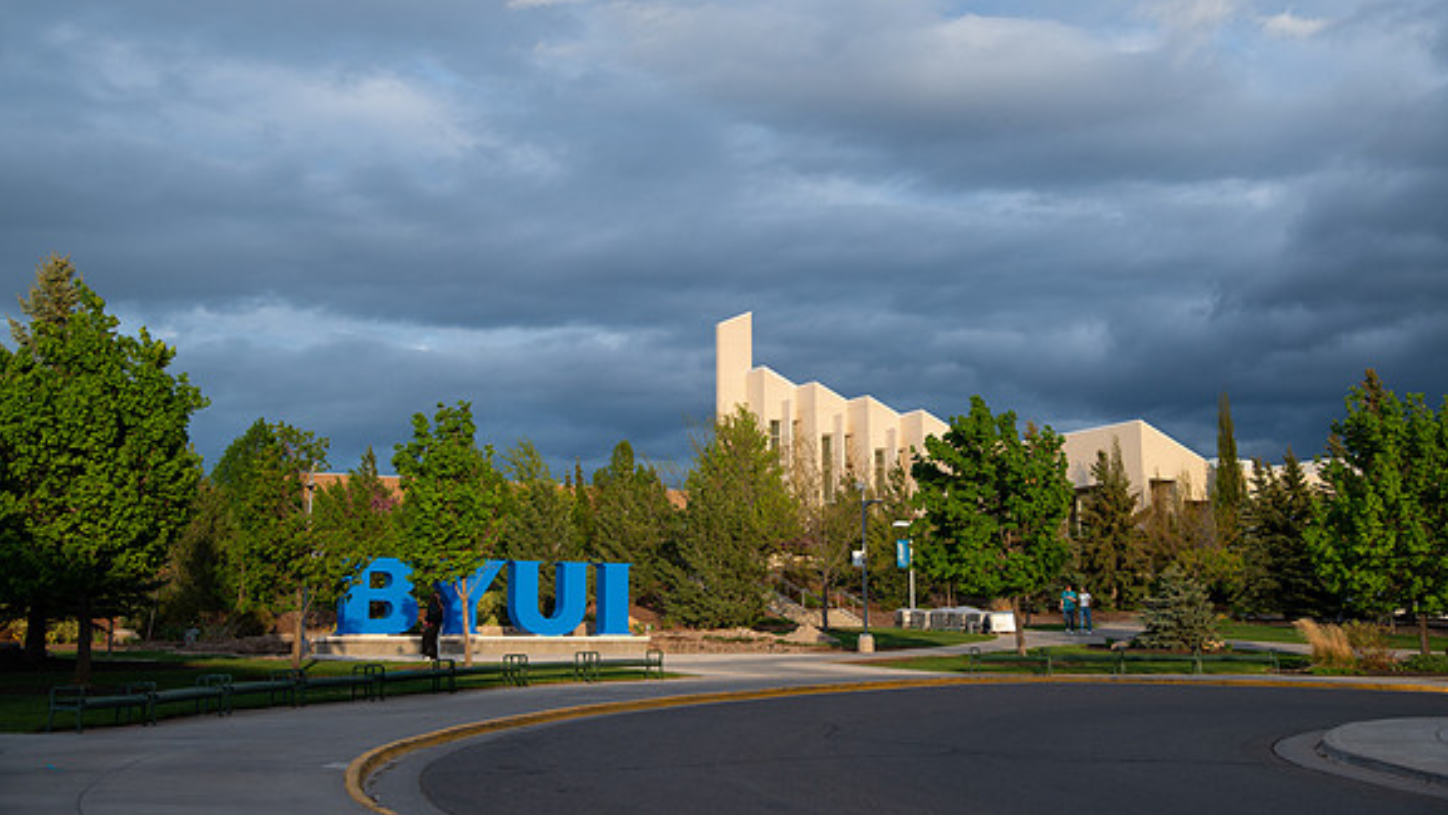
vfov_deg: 24.4
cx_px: 724
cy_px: 336
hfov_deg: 42.1
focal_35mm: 49
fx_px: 1881
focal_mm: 46
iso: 200
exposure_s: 1/400
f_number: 5
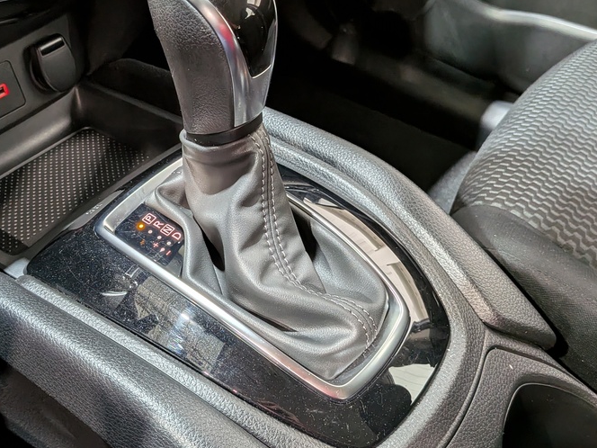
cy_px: 201
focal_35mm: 37
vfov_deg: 38.6
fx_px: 638
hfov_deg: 49.8
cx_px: 238
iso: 35
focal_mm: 4.53
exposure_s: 1/40
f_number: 1.7
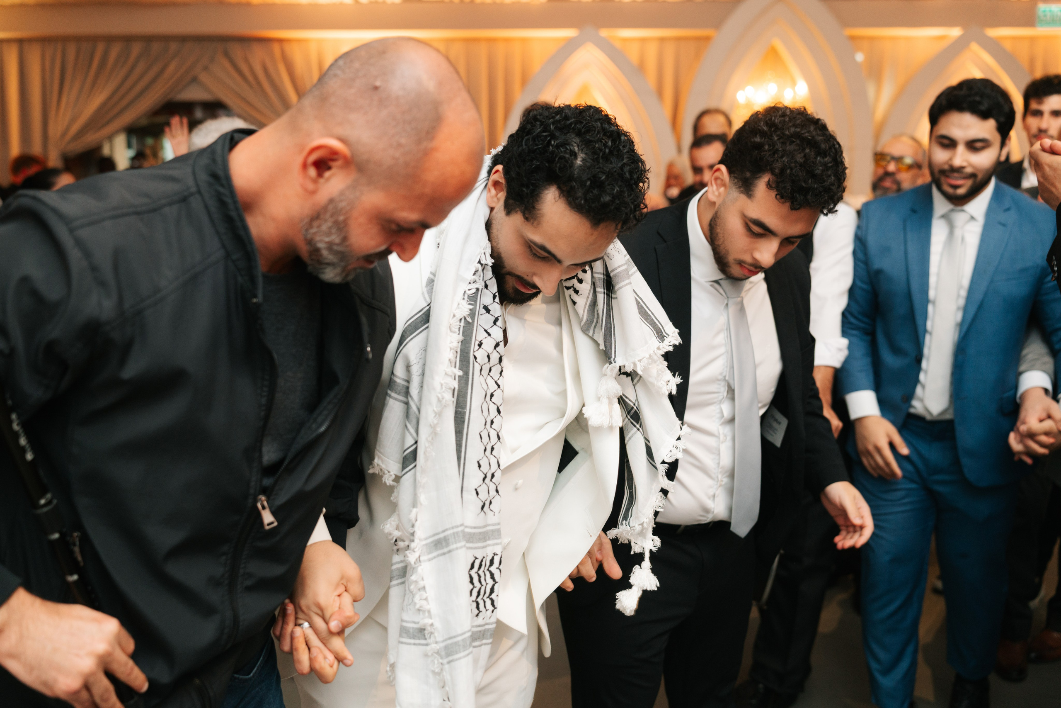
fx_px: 1056
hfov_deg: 53.3
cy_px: 354
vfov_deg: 37.0
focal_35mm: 36
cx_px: 530
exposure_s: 1/200
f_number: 2.8
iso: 1000
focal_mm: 35
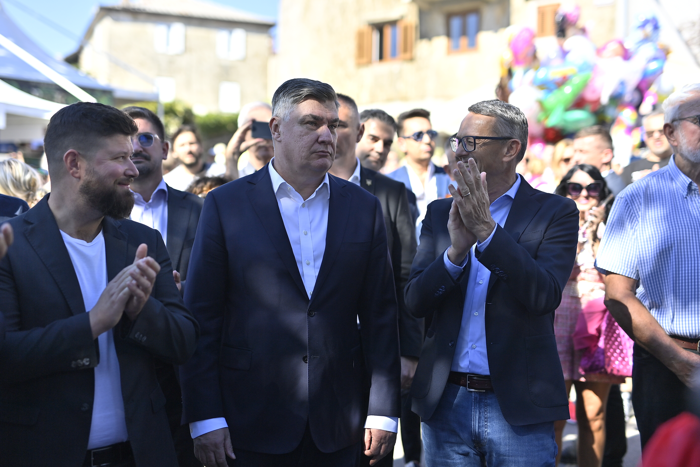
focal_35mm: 50
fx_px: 972
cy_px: 234
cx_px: 350
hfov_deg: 39.6
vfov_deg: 27.0
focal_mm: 50
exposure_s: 1/2000
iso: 125
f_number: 2
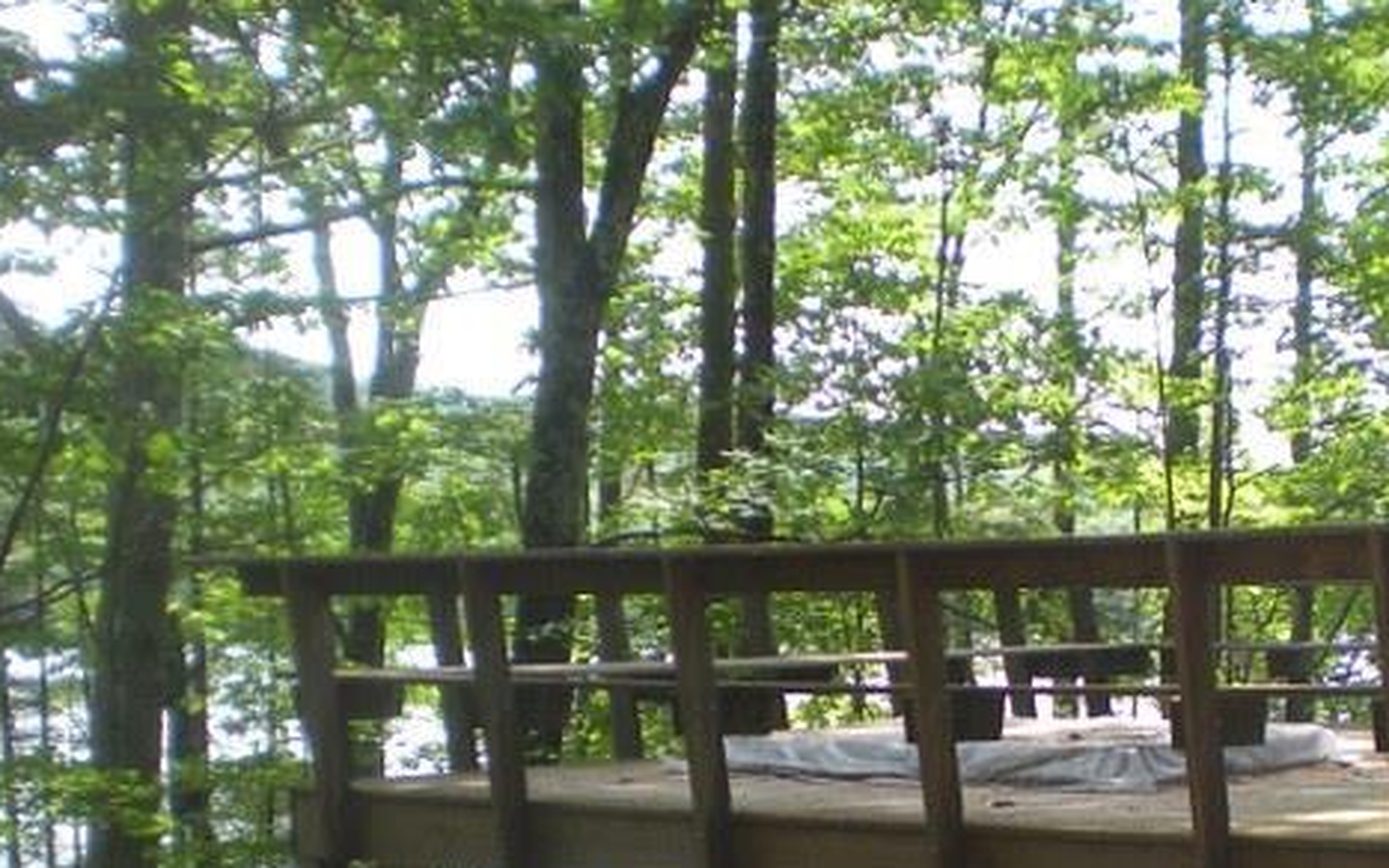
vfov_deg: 18.6
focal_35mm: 69
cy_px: 746
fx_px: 2612
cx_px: 1014
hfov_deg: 29.4
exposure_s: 1/102
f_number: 3.1
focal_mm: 6.3
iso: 64
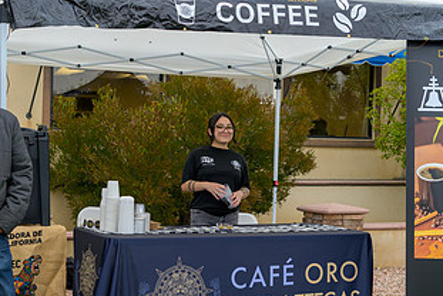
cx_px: 162
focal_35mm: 69
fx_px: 850
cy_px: 163
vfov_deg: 19.8
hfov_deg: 29.1
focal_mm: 37
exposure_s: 1/200
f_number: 4
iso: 320
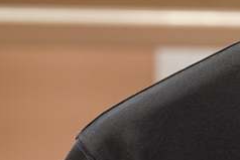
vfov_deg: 3.4
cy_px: 207
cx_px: 454
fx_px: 2722
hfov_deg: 5.0
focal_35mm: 408
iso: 500
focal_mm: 60
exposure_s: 1/125
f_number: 3.5
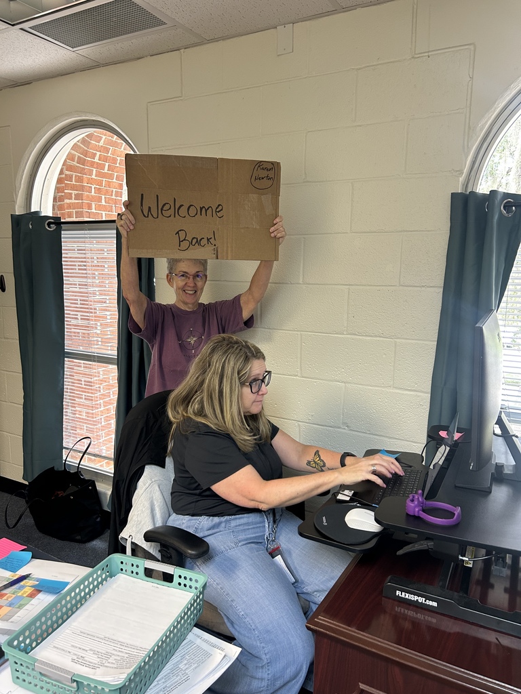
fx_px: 522
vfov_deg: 67.3
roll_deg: -1.4
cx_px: 260
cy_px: 347
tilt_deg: -11.7
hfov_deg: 53.1
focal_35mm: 26
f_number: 1.5
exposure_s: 1/61
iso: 125
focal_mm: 5.7
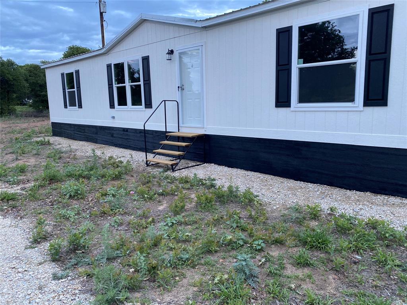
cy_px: 152
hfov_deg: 67.3
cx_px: 204
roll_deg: +2.0
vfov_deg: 53.1
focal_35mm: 26
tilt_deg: -11.0
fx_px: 306
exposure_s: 1/60
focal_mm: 4.25
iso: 160
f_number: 1.8
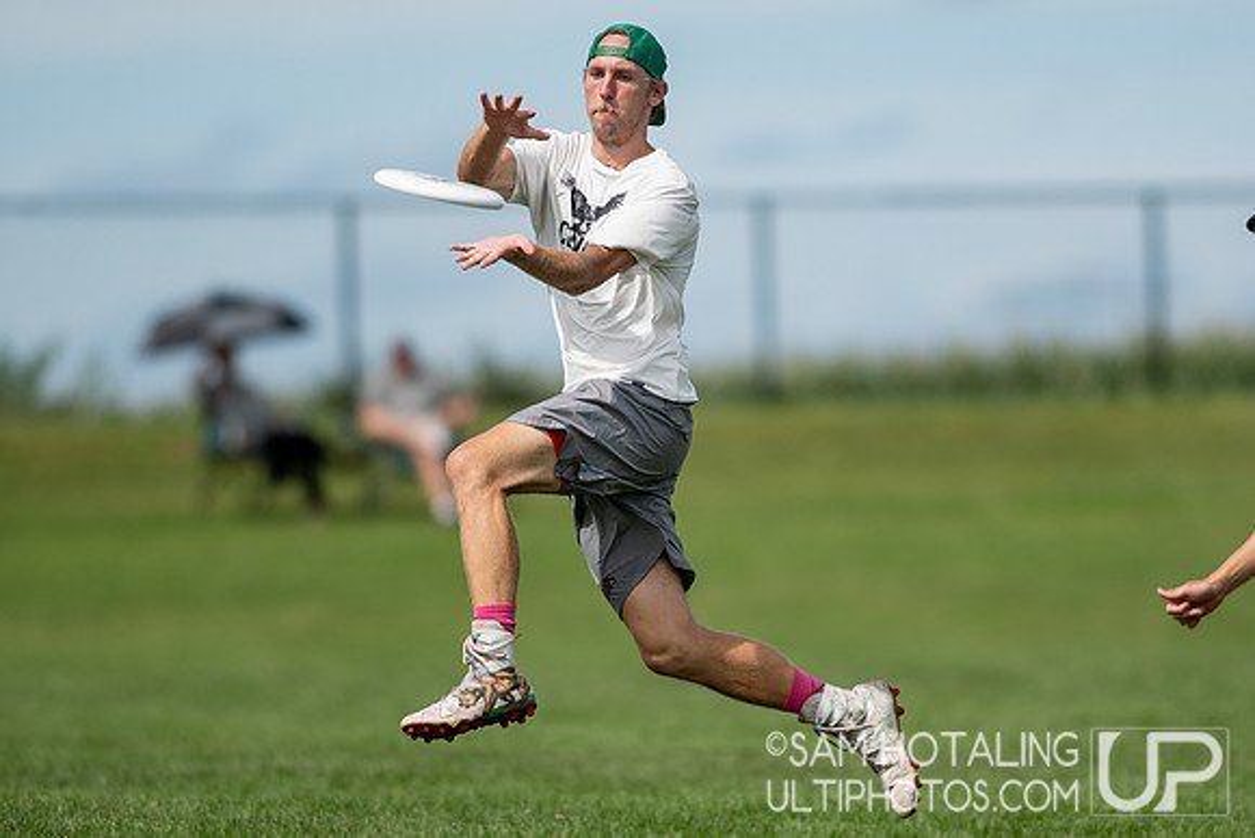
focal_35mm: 522
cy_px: 440
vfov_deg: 2.6
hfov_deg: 4.0
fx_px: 18192
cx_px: 719
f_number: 2.8
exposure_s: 1/4000
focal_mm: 300
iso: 100
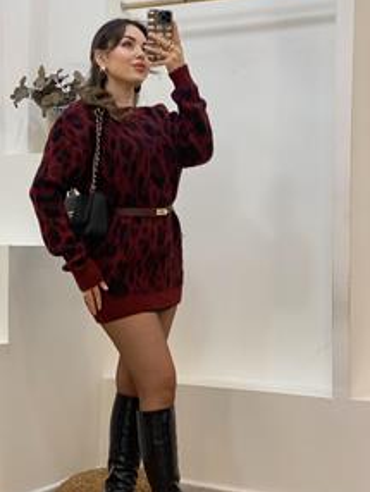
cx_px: 127
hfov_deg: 19.6
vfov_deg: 25.9
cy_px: 285
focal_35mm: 75
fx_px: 1067
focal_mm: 6
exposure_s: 1/100
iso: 80
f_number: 2
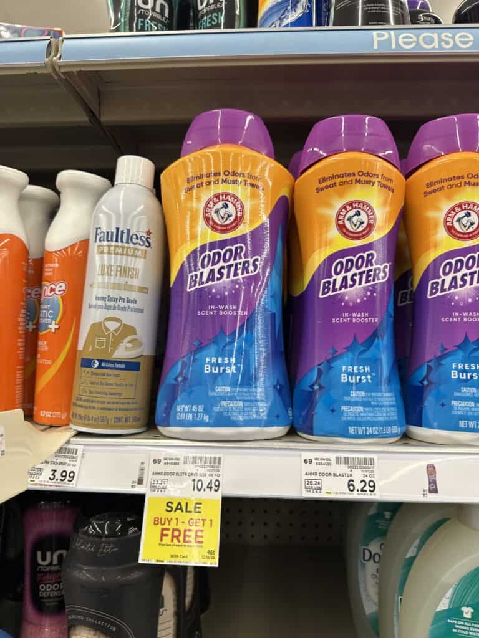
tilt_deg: +0.1
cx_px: 240
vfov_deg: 71.6
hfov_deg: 56.8
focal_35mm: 24
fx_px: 443
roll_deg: -1.4
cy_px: 319
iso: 80
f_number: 1.78
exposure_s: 1/64
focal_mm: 6.86
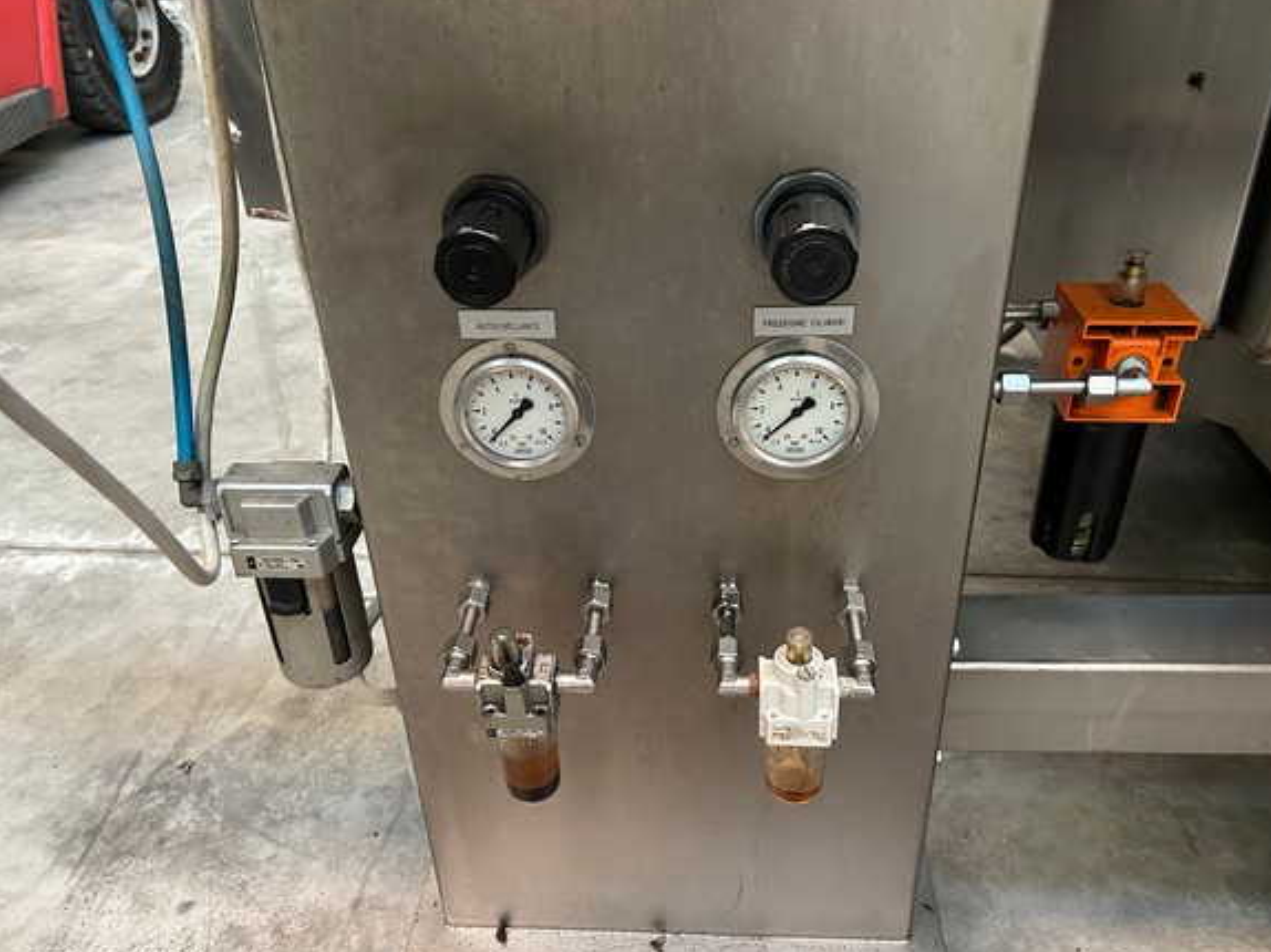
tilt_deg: -32.2
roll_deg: +2.1
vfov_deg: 48.2
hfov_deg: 61.7
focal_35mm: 29
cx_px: 631
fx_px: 1064
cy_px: 503
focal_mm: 5.7
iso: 400
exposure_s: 1/33
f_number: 1.5
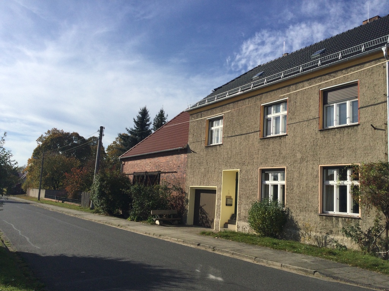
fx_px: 348
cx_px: 194
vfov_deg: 45.4
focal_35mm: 31
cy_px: 146
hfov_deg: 58.4
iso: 25
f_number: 2.4
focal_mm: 3.3
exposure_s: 1/2262
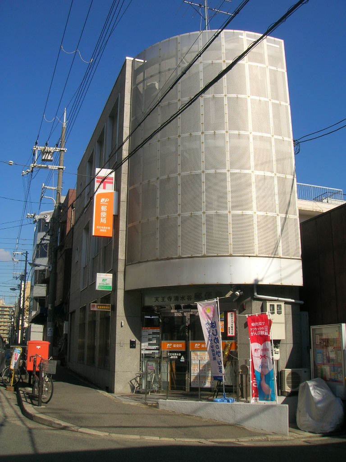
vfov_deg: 54.0
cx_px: 173
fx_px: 453
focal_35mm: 34
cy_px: 231
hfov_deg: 41.8
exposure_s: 1/532
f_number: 4.9
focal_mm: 5.7
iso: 50
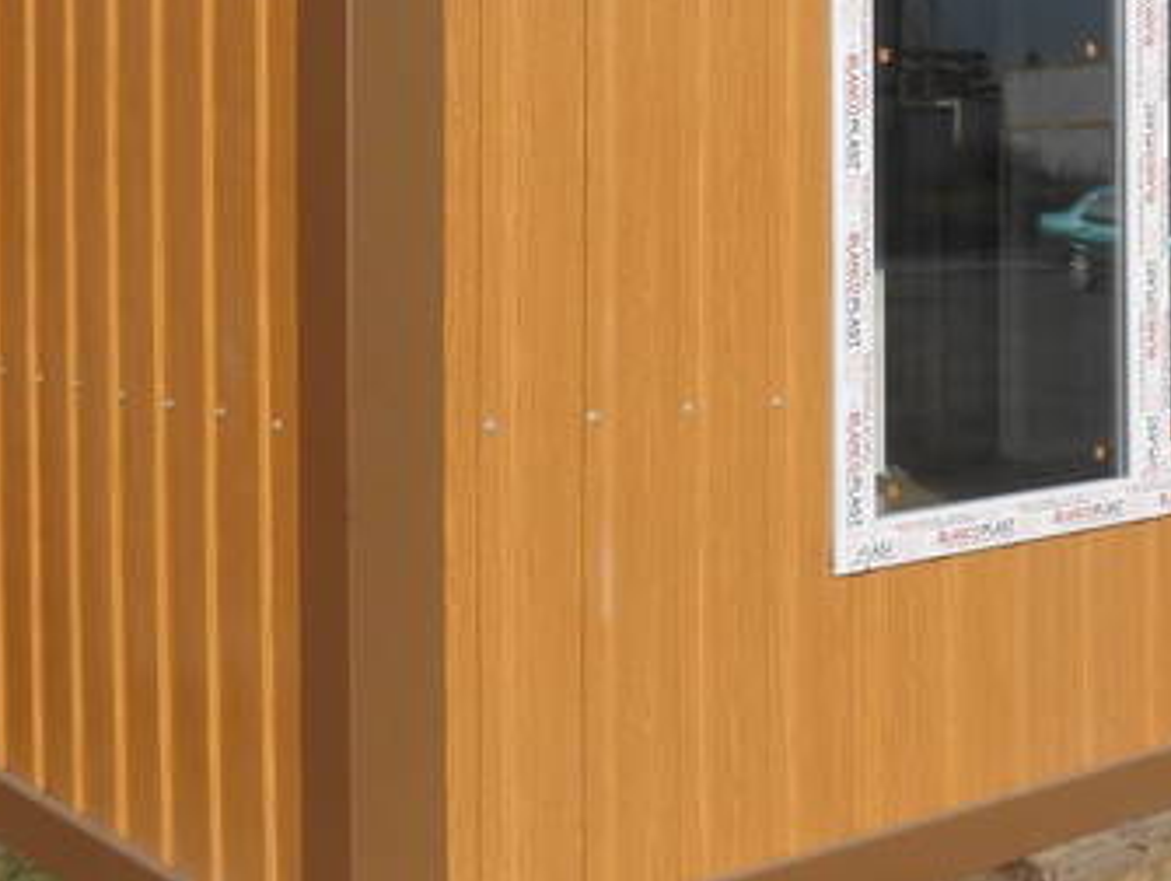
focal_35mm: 62
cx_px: 846
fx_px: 2100
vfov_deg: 23.3
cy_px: 171
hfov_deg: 30.7
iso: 80
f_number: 3.5
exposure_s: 1/1000
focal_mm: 4.6
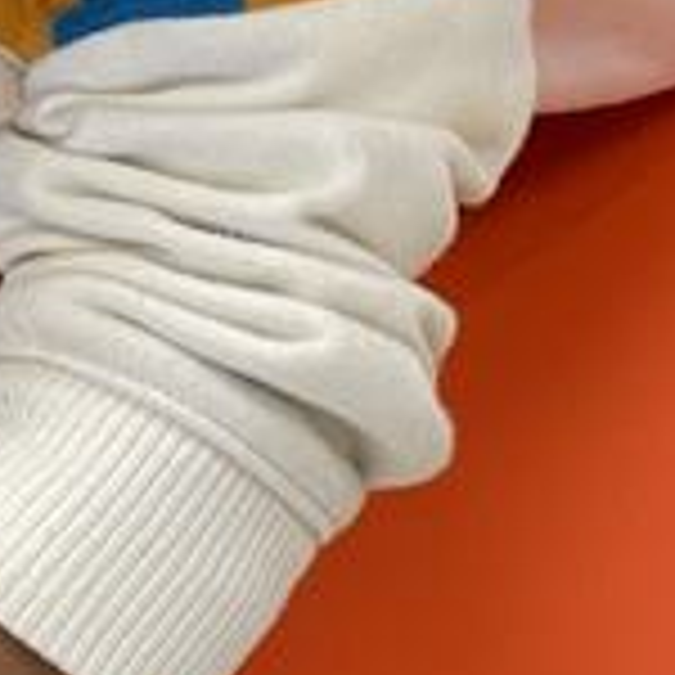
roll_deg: +20.8
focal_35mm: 143
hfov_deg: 10.7
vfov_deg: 12.1
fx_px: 3155
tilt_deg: -35.2
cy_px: 14
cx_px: -853
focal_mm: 4.25
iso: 125
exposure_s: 1/60
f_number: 1.8
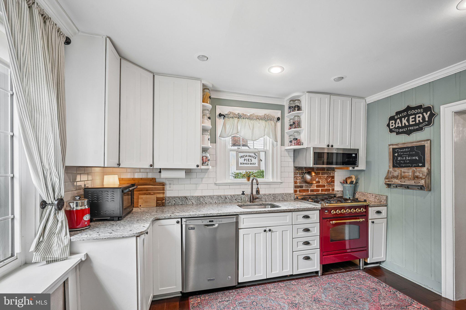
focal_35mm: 16
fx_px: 207
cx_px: 233
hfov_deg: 96.7
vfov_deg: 73.7
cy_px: 155
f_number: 8
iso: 800
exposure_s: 1/25
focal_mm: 16
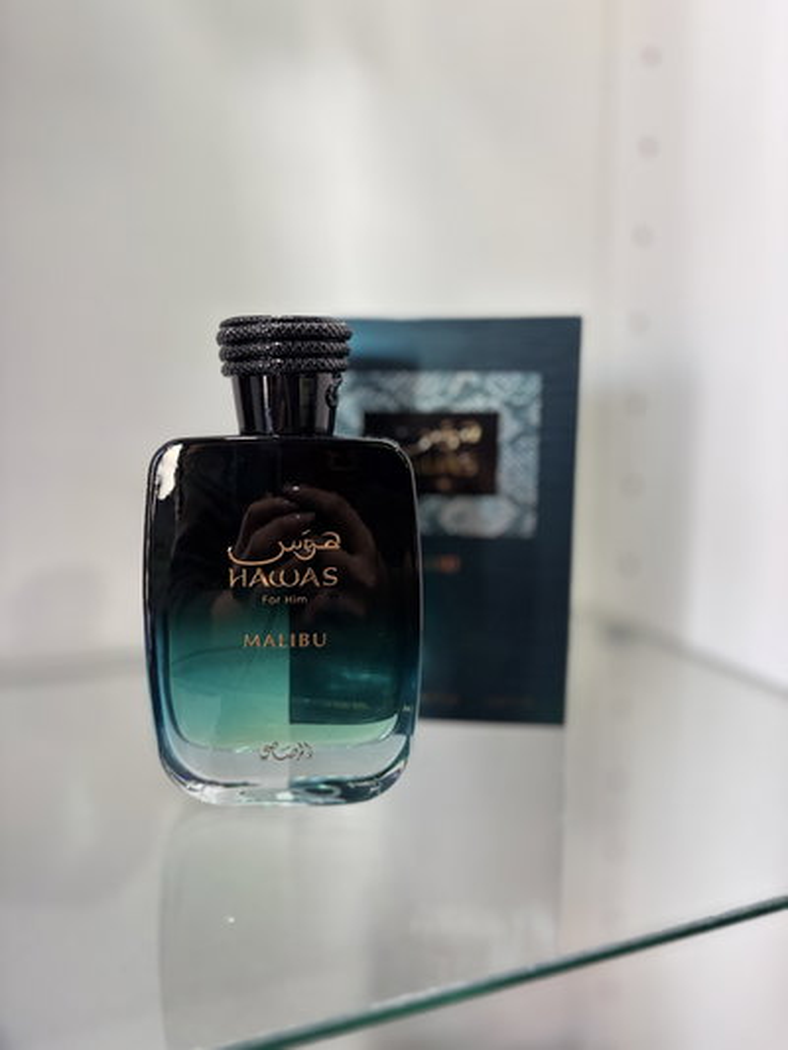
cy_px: 525
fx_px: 789
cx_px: 394
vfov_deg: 67.3
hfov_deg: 53.1
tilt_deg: -8.3
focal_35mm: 26
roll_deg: -0.7
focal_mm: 5.96
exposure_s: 1/58
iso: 500
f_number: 1.6
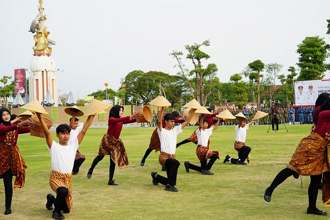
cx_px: 165
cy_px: 110
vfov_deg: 29.2
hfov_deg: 42.7
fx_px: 422
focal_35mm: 46
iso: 800
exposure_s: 1/500
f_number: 6.3
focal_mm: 46
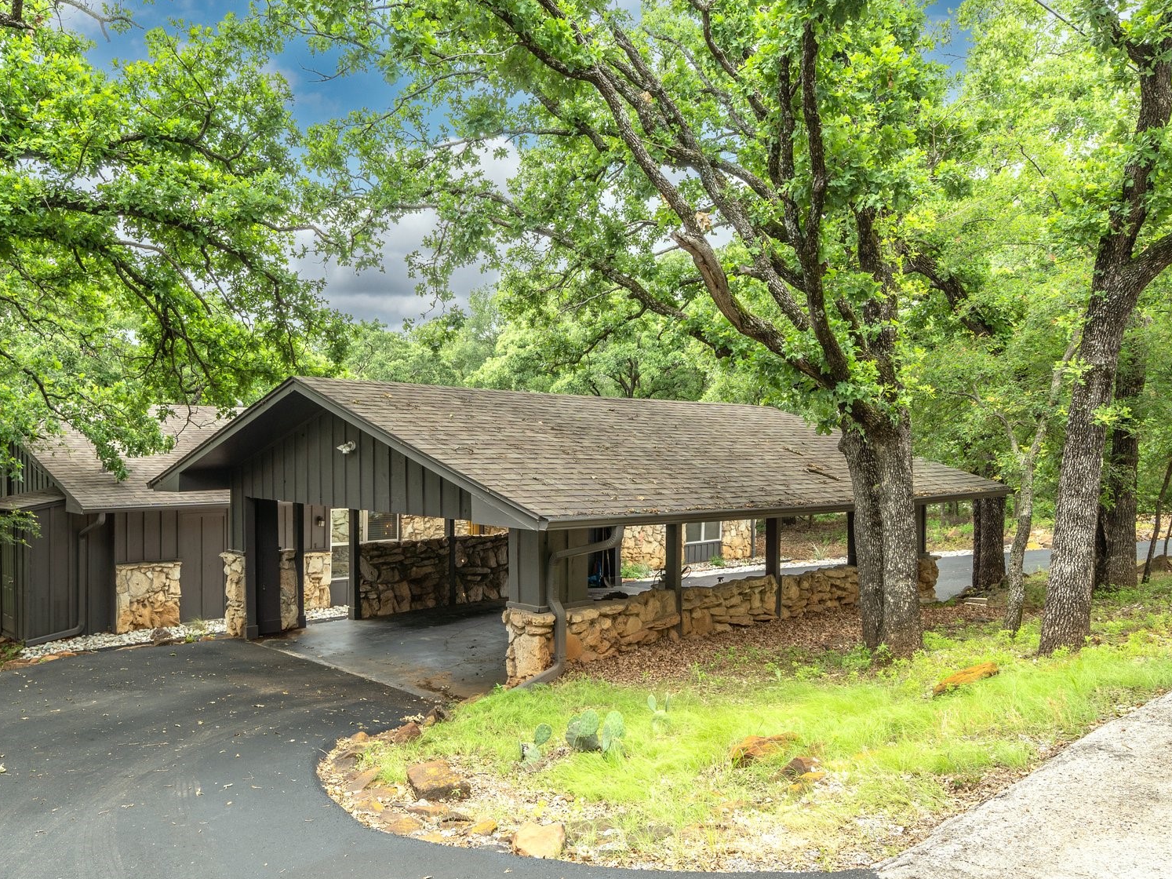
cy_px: 479
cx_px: 481
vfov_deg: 48.2
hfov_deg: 61.2
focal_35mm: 29
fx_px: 982
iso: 200
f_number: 7.1
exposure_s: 1/50
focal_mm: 22
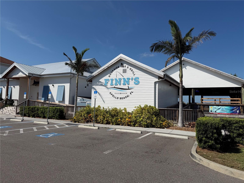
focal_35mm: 24
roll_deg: -1.1
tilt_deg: +4.0
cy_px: 92
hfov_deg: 71.6
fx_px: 169
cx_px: 122
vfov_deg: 56.8
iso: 80
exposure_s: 1/9091
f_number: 1.78
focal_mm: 6.76
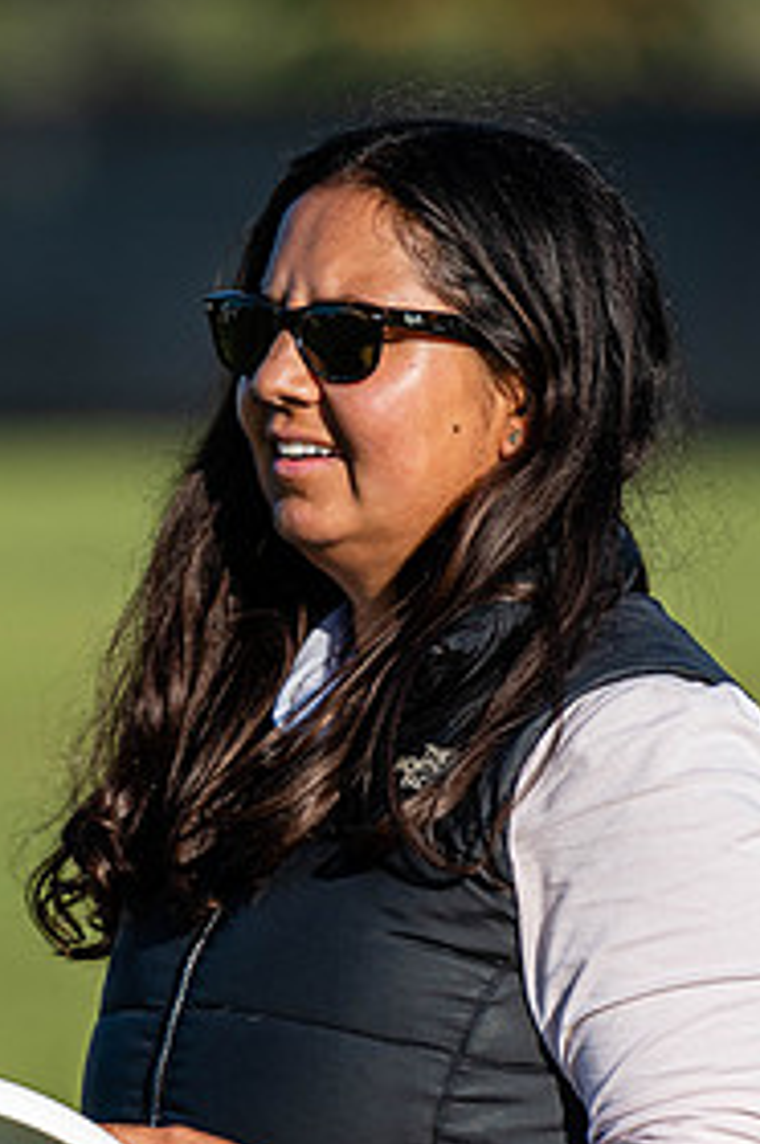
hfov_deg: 1.9
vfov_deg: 2.8
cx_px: 426
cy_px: 712
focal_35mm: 740
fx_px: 23490
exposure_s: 1/1600
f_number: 2.8
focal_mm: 200
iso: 100
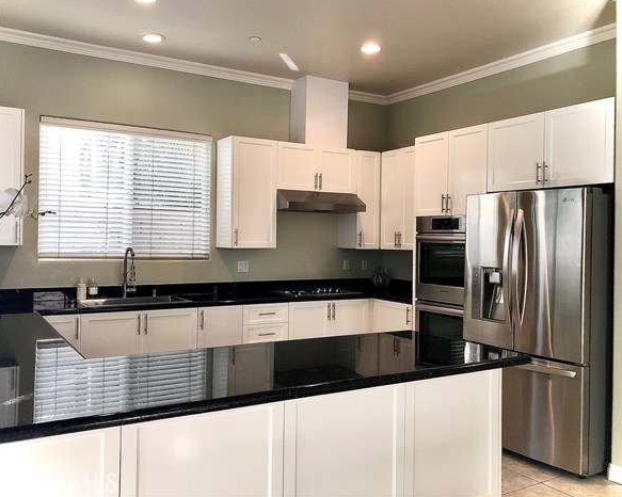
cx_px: 288
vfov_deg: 48.5
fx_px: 552
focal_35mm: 30
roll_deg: -1.2
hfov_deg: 58.7
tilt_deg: -0.4
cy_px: 242
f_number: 1.8
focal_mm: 3.99
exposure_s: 1/30
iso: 40
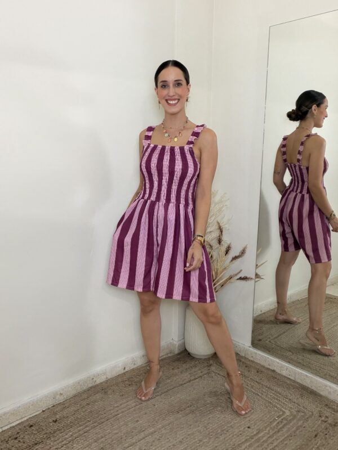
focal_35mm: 30
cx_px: 169
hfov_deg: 46.8
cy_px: 225
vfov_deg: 60.0
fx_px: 391
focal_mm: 2.71
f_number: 1.9
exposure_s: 1/60
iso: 125
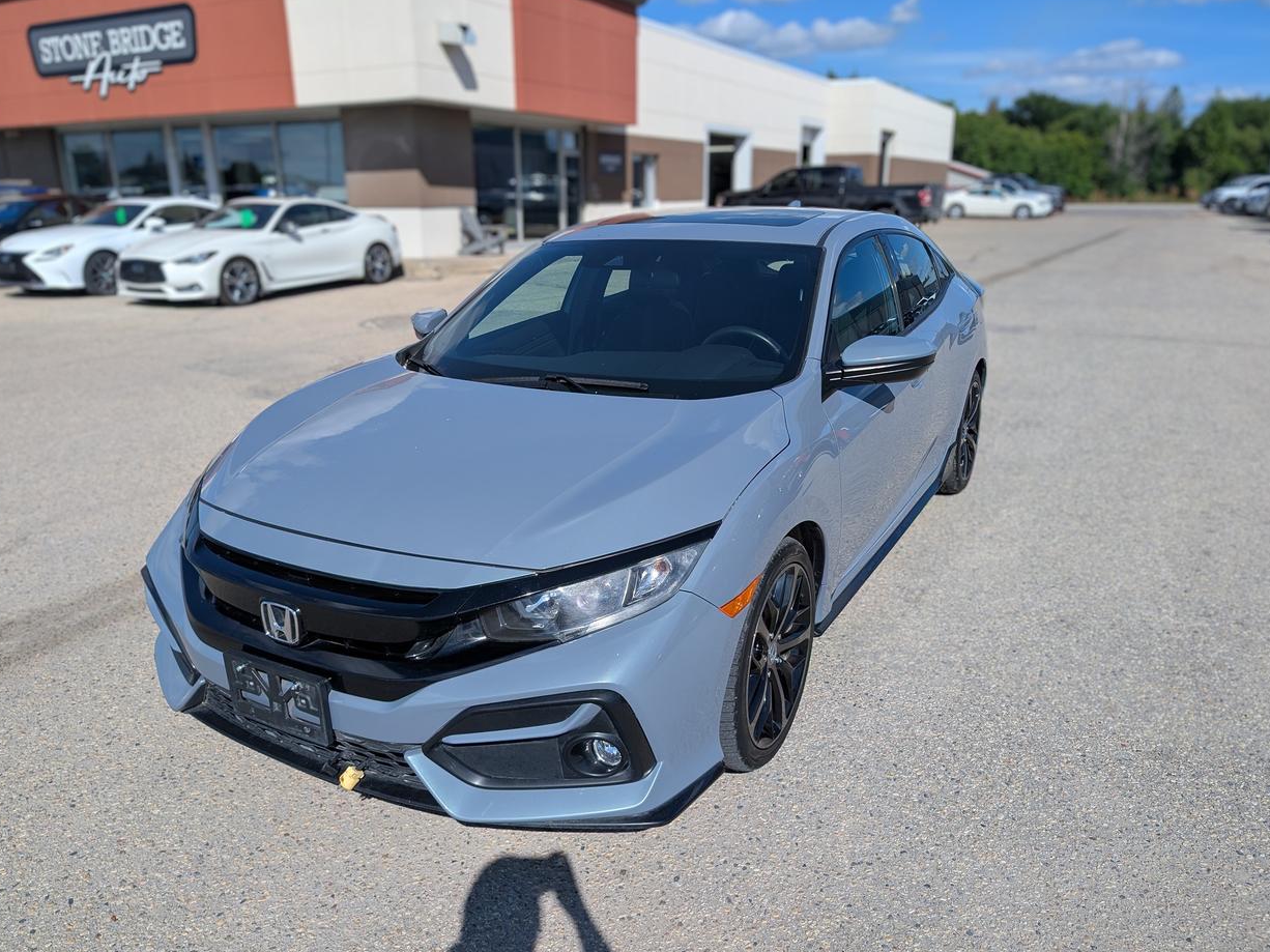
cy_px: 488
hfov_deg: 69.4
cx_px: 628
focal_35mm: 25
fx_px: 917
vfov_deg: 54.9
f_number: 1.68
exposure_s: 1/1912
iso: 21
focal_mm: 6.9
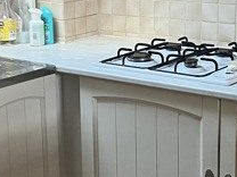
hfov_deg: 19.6
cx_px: 80
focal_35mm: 100
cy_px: 75
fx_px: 685
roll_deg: +1.0
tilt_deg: -13.8
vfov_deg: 14.8
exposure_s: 1/60
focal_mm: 5.1
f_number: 1.6
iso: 500
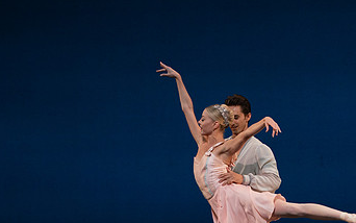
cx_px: 183
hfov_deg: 6.1
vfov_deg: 3.8
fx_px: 3358
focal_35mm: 346
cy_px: 192
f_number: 8
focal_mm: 200
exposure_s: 1/500
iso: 3200
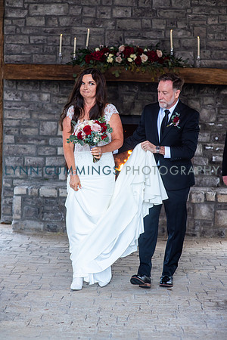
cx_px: 114
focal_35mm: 85
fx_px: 804
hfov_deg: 16.1
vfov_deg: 23.9
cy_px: 170
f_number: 3.2
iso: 640
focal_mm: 85
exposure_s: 1/125
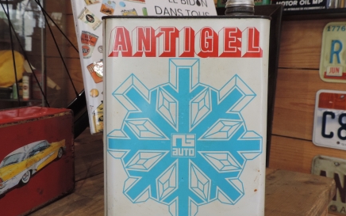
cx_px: 169
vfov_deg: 36.3
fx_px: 330
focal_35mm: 35
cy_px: 93
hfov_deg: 55.3
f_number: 3
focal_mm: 4.3
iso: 280
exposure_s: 1/30
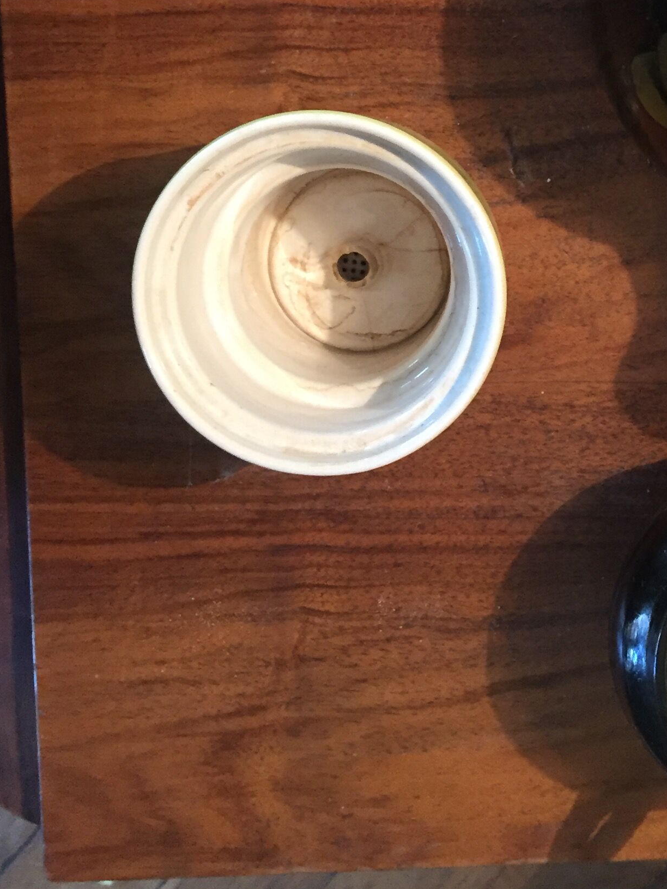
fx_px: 1490
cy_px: 212
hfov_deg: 24.4
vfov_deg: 32.5
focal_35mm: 58
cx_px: 622
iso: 250
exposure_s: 1/33
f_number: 2.2
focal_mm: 4.15
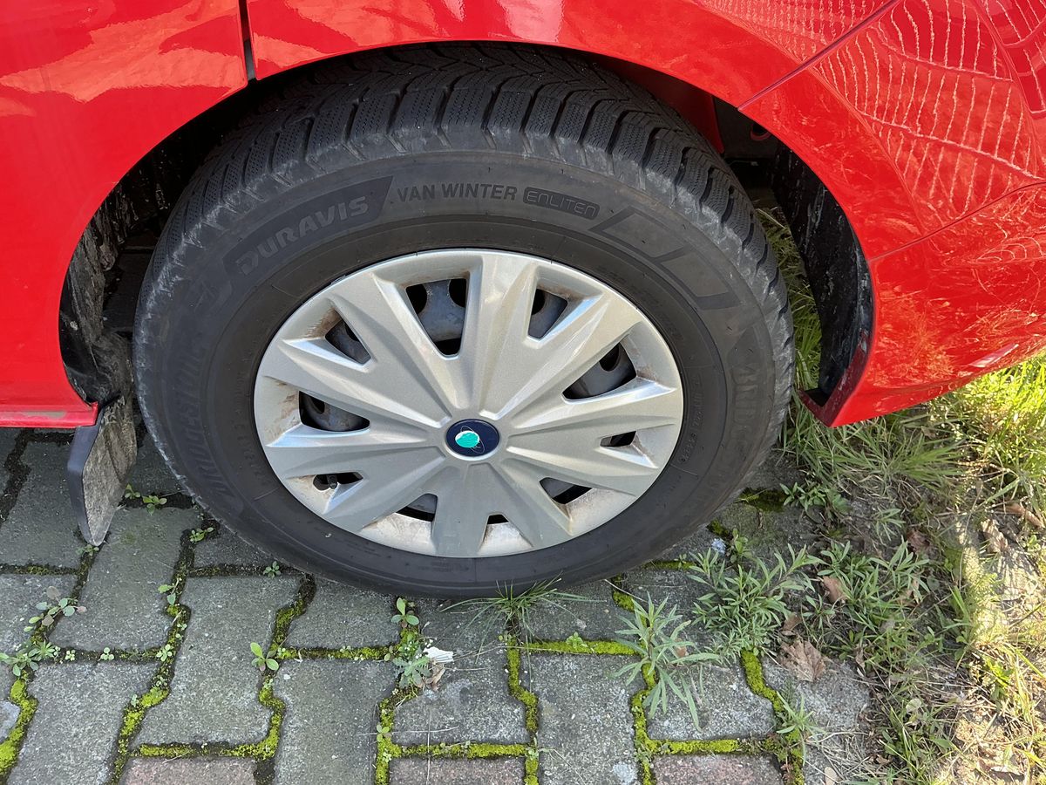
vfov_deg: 49.7
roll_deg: -3.1
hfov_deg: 63.4
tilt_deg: -43.3
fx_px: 846
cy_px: 392
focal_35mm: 28
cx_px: 523
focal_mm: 3
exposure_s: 1/122
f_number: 1.8
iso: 32
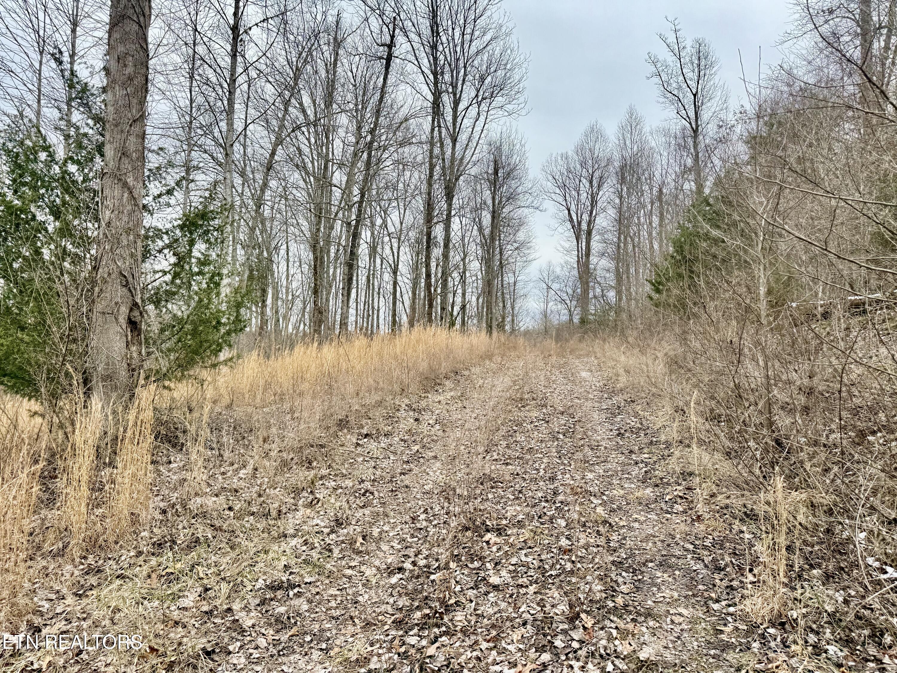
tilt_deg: +1.9
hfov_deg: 71.6
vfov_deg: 56.8
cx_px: 448
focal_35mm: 24
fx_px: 622
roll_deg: -2.6
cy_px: 336
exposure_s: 1/1653
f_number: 1.78
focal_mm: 6.76
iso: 80
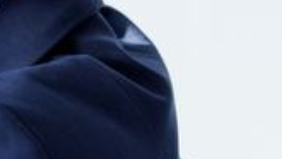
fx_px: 1519
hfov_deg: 9.4
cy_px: 11
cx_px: -413
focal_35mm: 203
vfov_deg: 6.0
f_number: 4
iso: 160
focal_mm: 32
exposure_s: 1/200
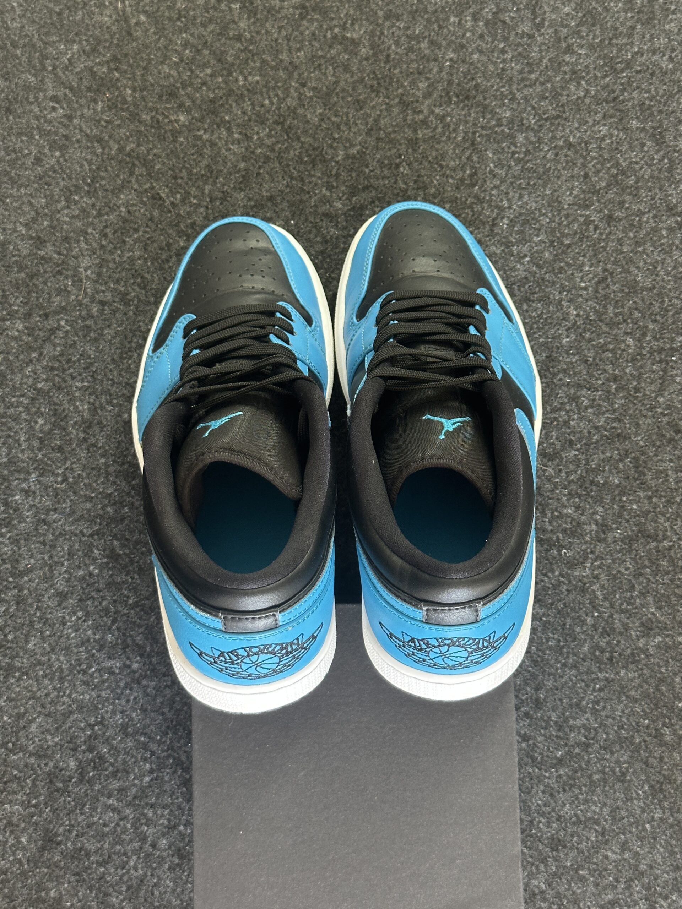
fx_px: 1261
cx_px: 341
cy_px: 454
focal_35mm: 48
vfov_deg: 39.7
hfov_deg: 30.3
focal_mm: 6.86
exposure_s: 1/33
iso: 250
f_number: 1.78
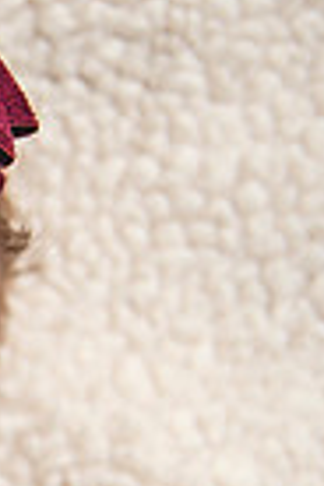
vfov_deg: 13.6
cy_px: 498
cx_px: -568
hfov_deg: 8.1
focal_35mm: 149
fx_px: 2011
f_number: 2.8
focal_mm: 32
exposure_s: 1/250
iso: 100
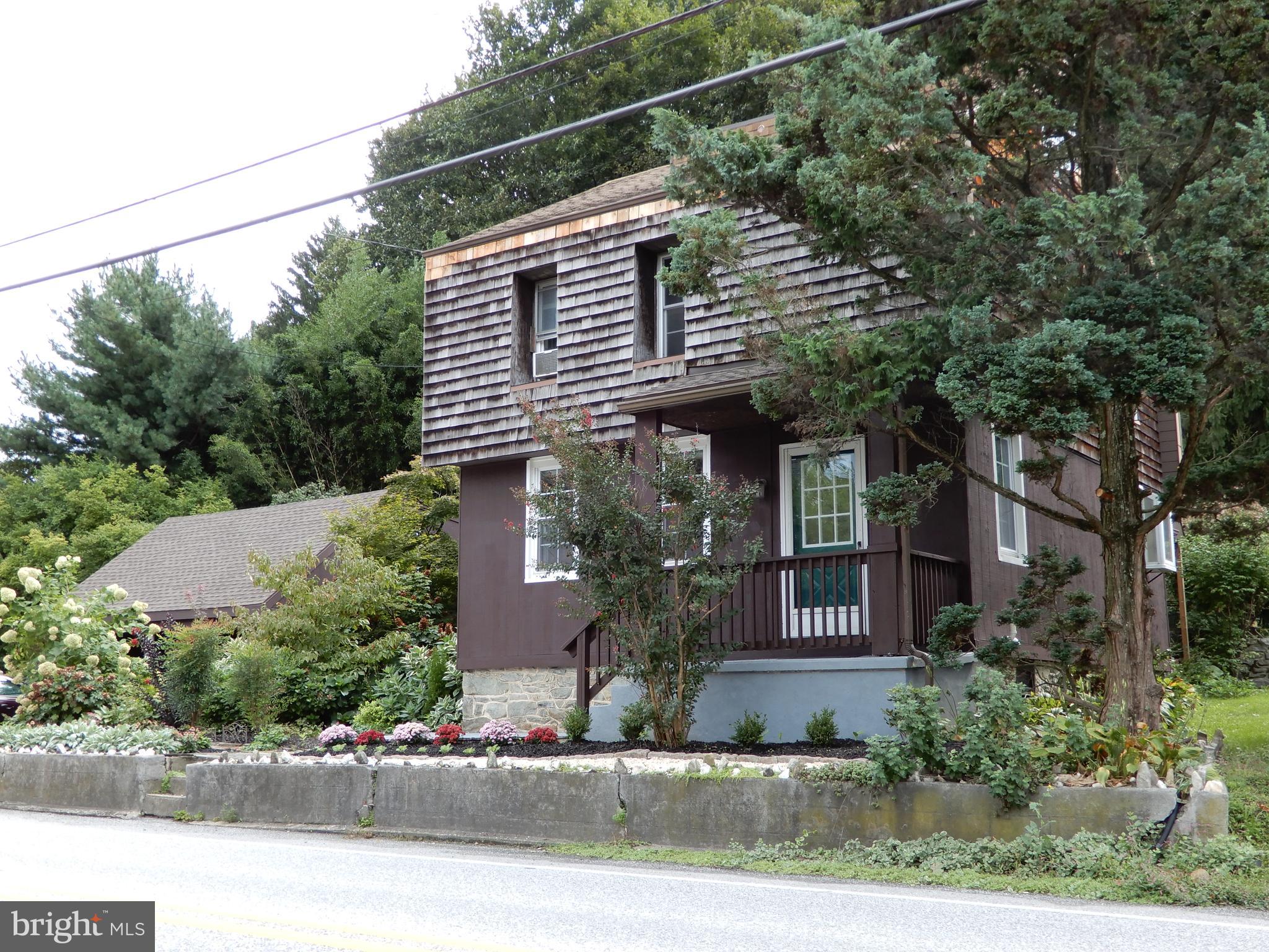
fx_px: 1393
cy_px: 476
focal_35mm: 38
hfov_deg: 49.0
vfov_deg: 37.7
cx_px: 634
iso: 80
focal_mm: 6.8
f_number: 4
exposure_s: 1/125
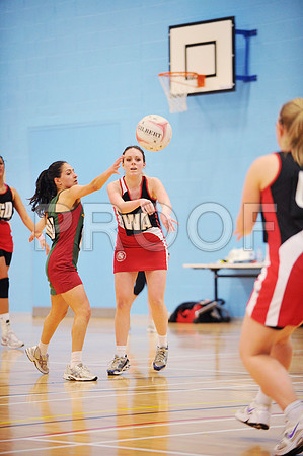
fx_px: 1961
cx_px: 152
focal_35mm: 155
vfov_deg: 13.3
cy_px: 228
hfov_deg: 8.8
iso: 5000
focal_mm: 155
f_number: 2.8
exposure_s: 1/400
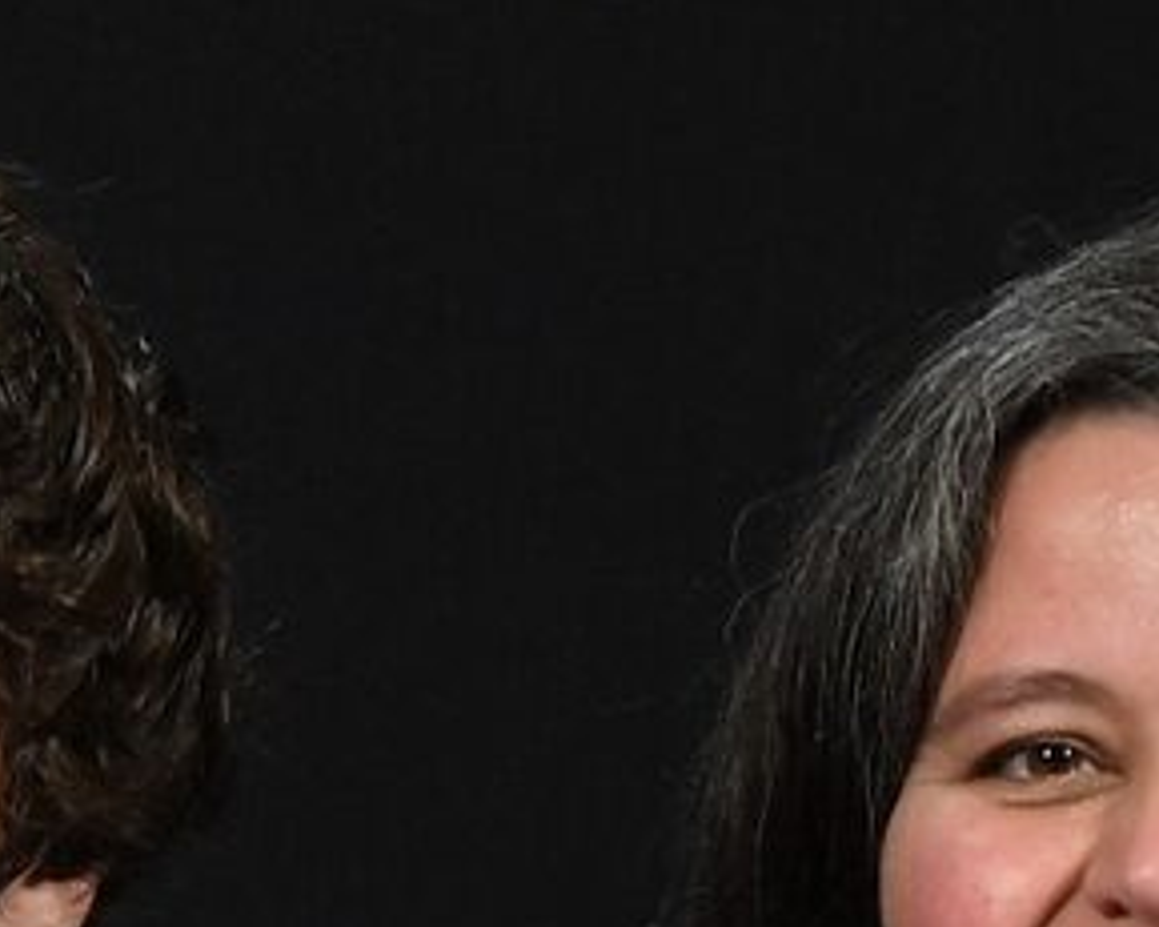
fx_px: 15225
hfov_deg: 4.3
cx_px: -790
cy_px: 1621
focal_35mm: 444
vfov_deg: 3.5
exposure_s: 1/125
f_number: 8
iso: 200
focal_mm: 38
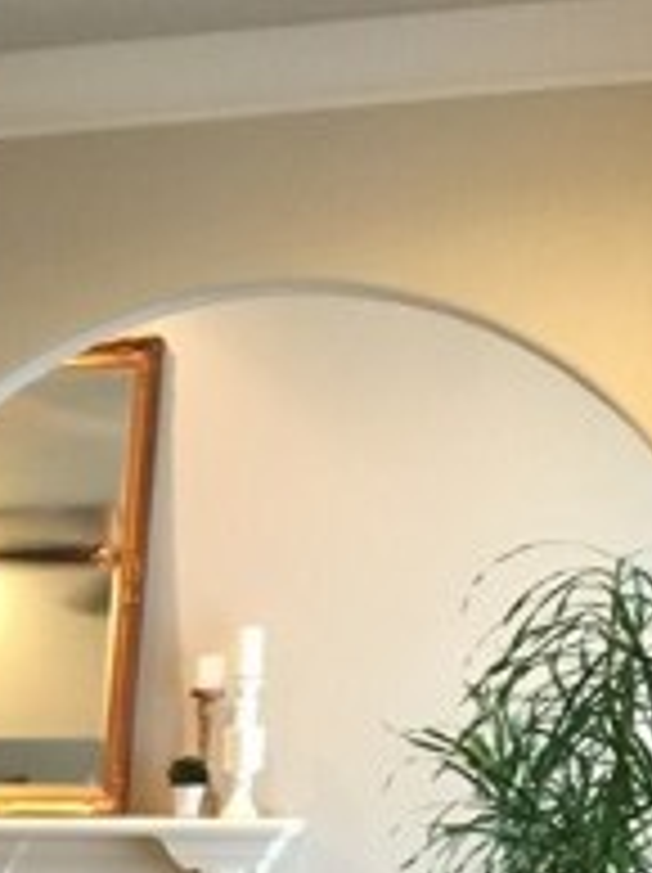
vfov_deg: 15.1
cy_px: 1508
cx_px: -427
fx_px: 2894
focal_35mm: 115
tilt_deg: -11.7
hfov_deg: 12.1
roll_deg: +0.1
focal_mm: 4.15
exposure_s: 1/24
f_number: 2.2
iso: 200
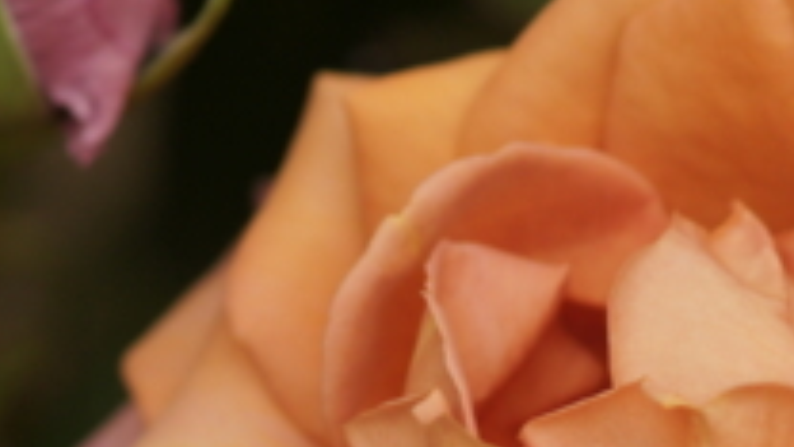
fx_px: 9516
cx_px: 779
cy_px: 632
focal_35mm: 452
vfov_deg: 2.7
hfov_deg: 4.8
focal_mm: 100
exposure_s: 1/160
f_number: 4
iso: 250
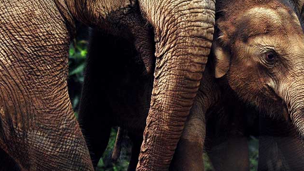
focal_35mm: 803
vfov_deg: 1.5
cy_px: 56
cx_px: 195
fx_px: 6475
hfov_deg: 2.7
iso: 500
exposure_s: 1/200
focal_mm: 300
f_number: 4
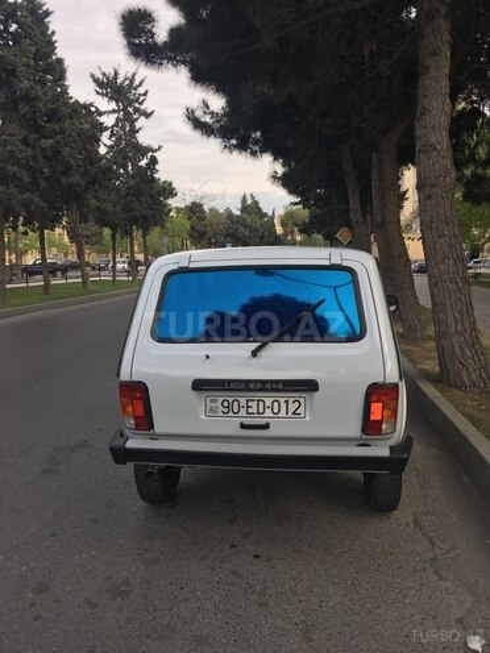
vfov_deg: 61.7
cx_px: 245
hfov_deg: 48.2
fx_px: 547
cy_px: 326
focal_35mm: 29
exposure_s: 1/289
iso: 25
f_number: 2.2
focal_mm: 4.15
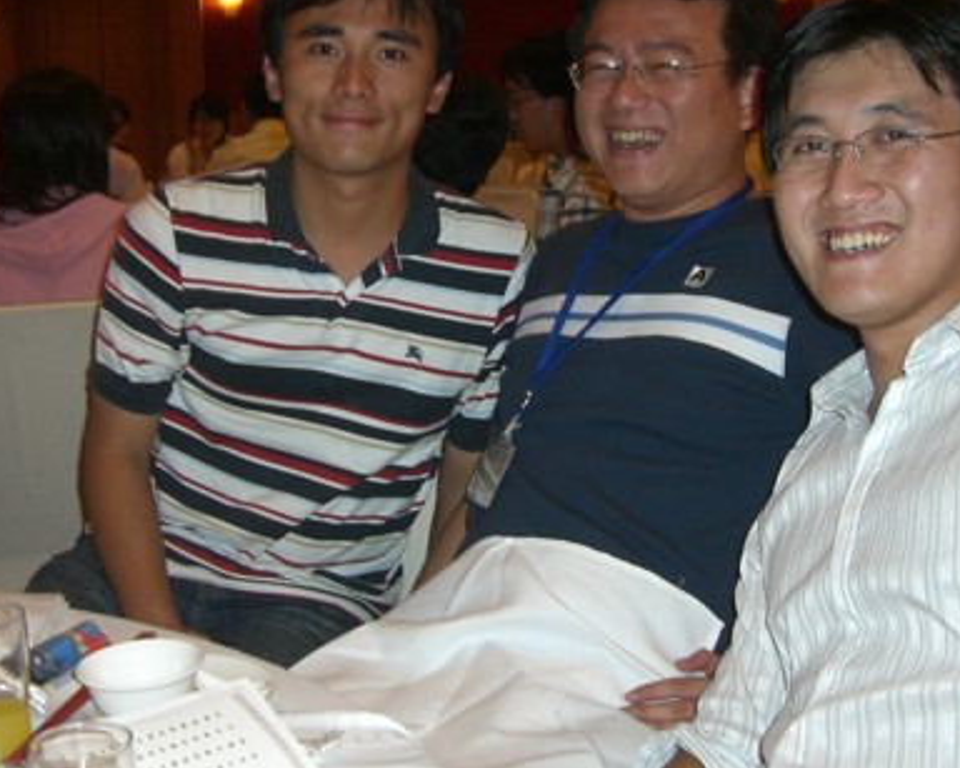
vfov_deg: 26.2
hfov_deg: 32.3
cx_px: 615
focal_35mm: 58
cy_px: 373
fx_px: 1647
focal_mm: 6.2
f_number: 2.7
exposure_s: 1/60
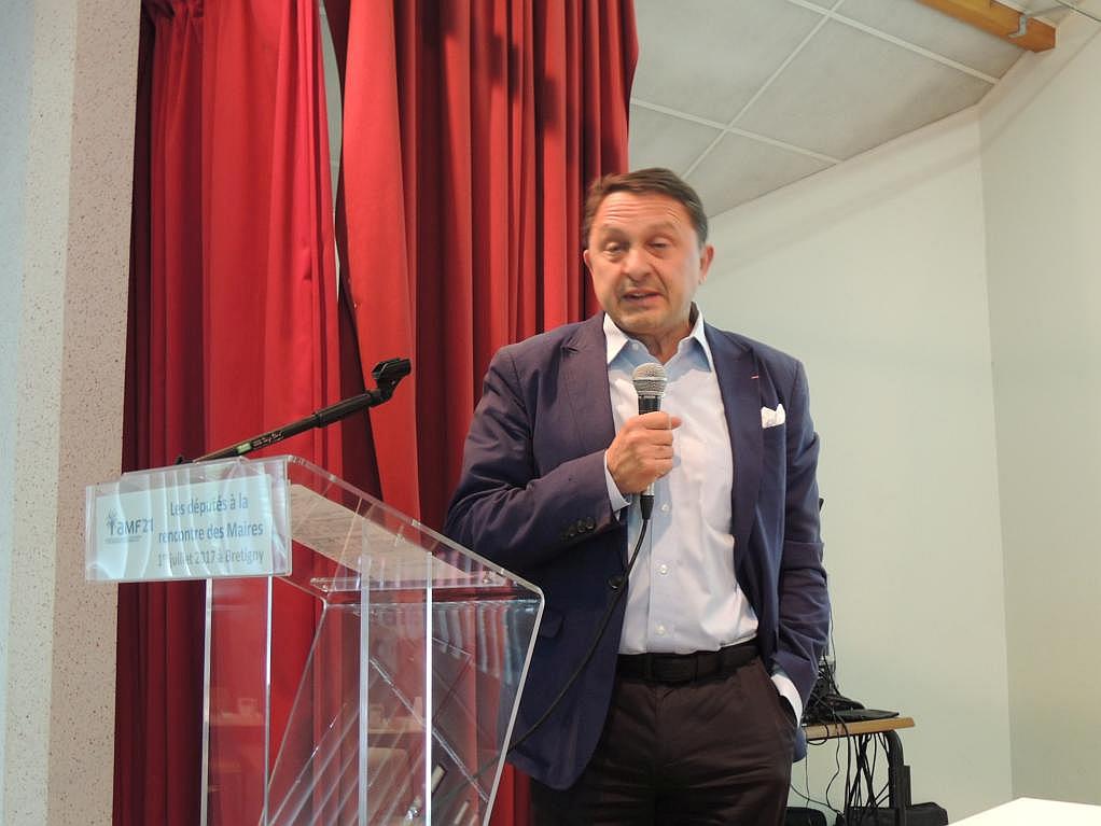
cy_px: 413
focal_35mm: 47
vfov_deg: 30.9
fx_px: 1495
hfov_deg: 40.4
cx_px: 550
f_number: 3.5
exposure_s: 1/13
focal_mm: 8.3
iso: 400
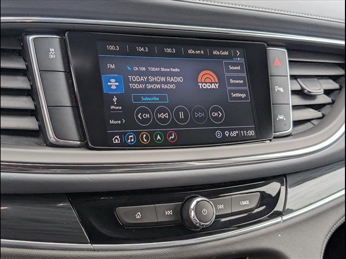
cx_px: 173
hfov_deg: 38.9
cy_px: 130
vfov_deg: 29.7
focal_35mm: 49
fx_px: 490
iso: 31
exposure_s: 1/263
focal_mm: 6.9
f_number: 1.68
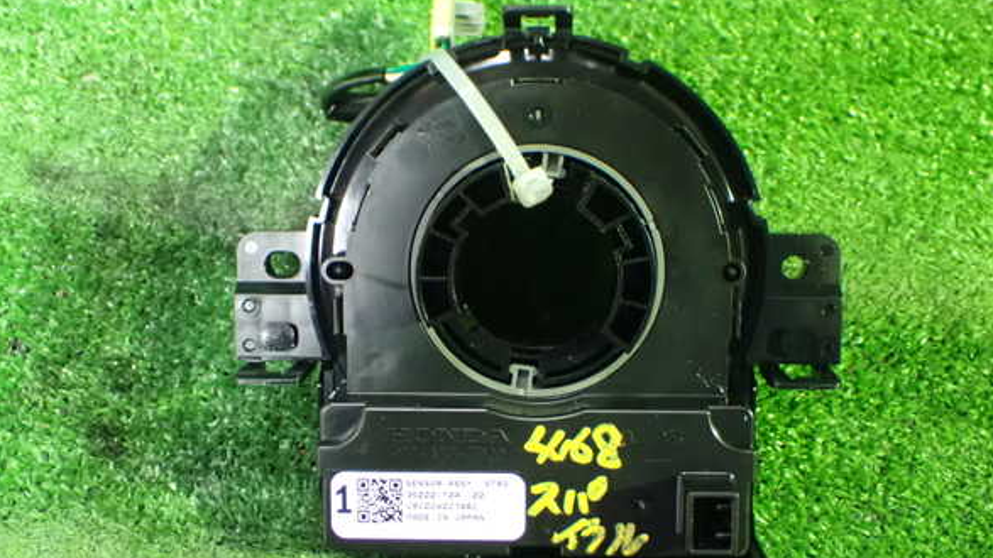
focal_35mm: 49
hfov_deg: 42.1
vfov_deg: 24.4
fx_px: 1290
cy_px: 321
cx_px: 502
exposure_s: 1/25
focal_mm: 7.84
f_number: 2.9
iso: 1600
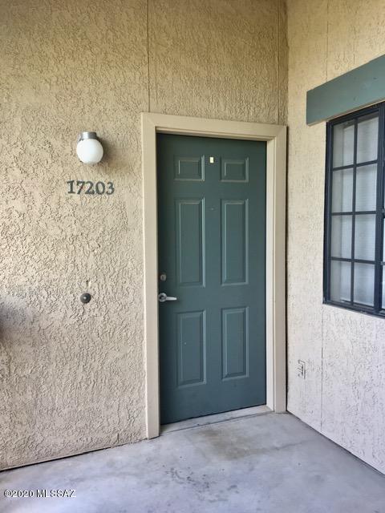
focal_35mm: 29
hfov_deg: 48.2
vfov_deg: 61.7
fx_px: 430
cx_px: 192
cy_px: 256
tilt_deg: -4.2
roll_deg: +0.0
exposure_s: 1/60
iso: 32
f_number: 2.2
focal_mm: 4.15
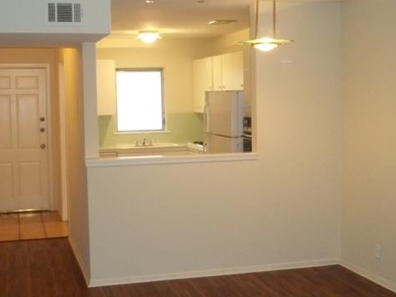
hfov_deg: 38.5
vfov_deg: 29.7
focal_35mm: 49
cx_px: 139
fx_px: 561
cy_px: 129
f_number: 3.1
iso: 320
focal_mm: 6.5
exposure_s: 1/30
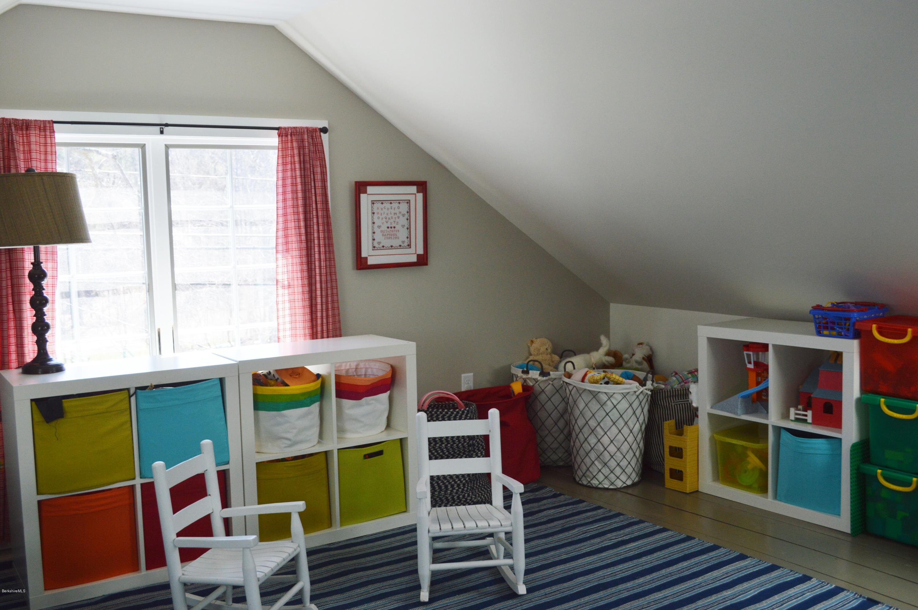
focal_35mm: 36
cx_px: 459
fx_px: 917
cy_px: 305
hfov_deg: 53.2
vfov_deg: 36.8
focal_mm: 24
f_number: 5.6
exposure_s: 1/125
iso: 400
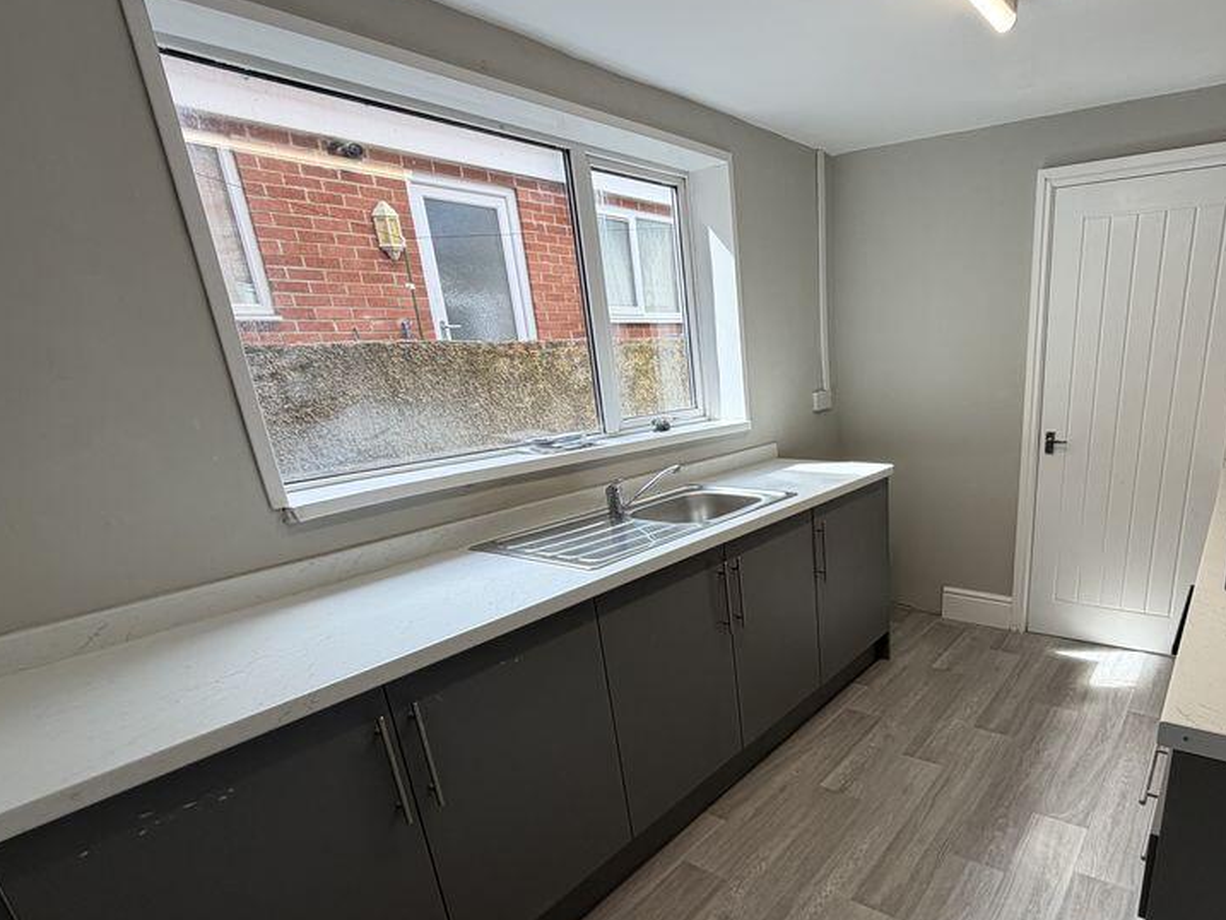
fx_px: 708
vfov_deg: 64.9
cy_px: 580
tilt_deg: -17.9
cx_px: 826
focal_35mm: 20
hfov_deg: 78.8
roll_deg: +2.5
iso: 80
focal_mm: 2.22
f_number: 2.2
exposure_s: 1/121
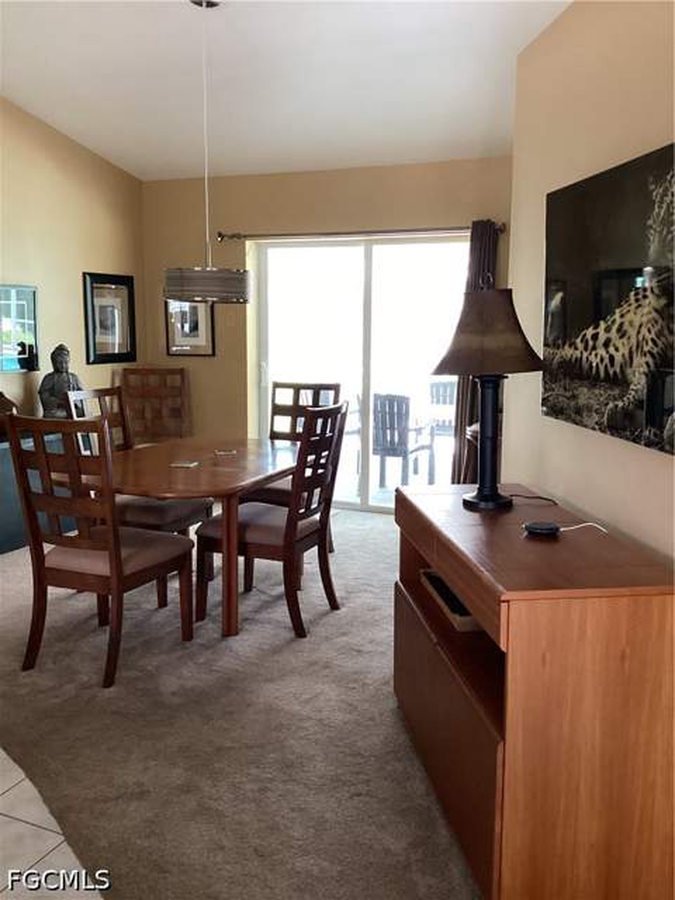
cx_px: 338
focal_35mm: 31
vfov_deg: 58.4
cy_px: 450
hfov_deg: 45.4
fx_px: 806
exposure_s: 1/60
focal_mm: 3.3
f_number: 2.4
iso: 250
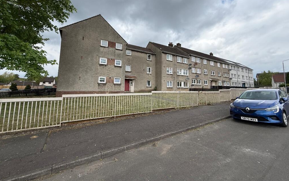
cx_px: 144
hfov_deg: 101.5
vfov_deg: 74.1
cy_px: 74
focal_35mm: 15
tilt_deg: +6.7
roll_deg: -1.1
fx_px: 118
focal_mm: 2.22
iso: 64
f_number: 2.2
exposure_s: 1/1572
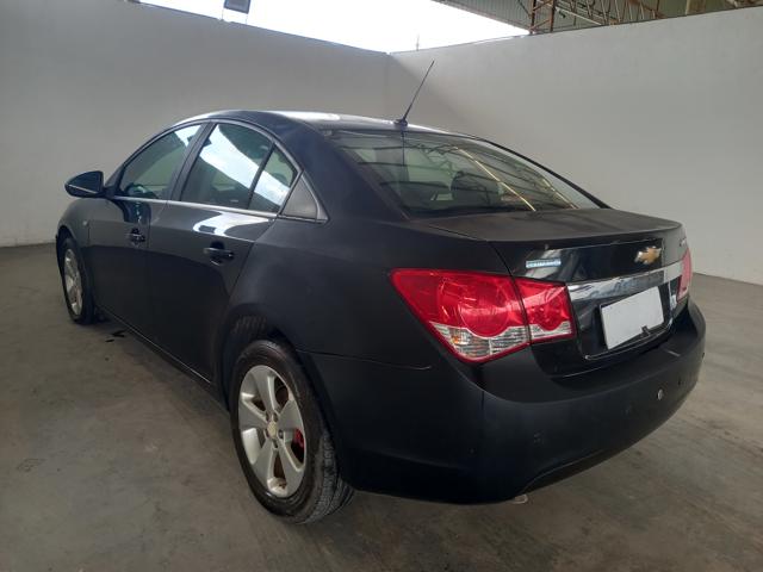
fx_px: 551
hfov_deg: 69.4
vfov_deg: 54.9
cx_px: 382
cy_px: 286
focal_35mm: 25
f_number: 2
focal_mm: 4.6
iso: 80
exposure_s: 1/60
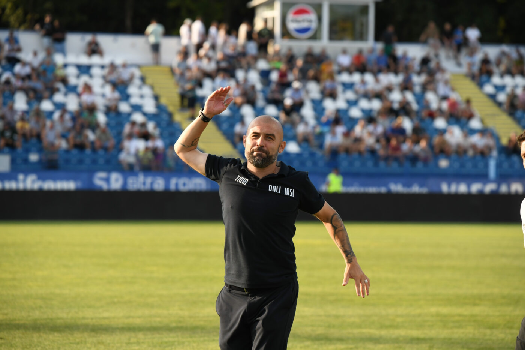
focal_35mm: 200
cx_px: 262
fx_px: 2916
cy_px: 175
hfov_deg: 10.3
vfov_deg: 6.9
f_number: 5.6
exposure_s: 1/1250
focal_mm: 200
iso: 800
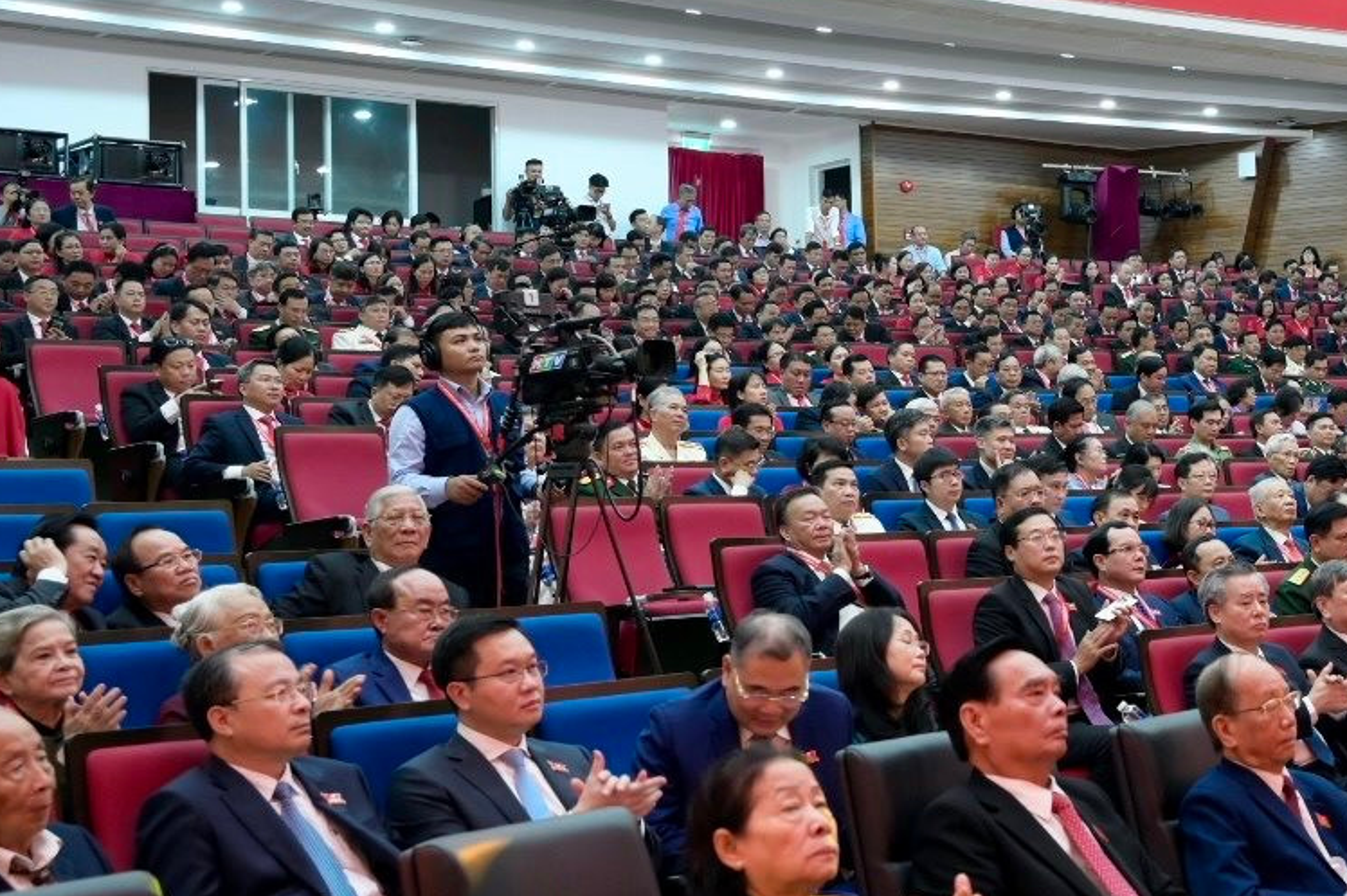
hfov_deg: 28.5
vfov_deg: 20.6
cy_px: 376
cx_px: 1360
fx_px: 2471
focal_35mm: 66
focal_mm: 30.5
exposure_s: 1/60
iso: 800
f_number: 4
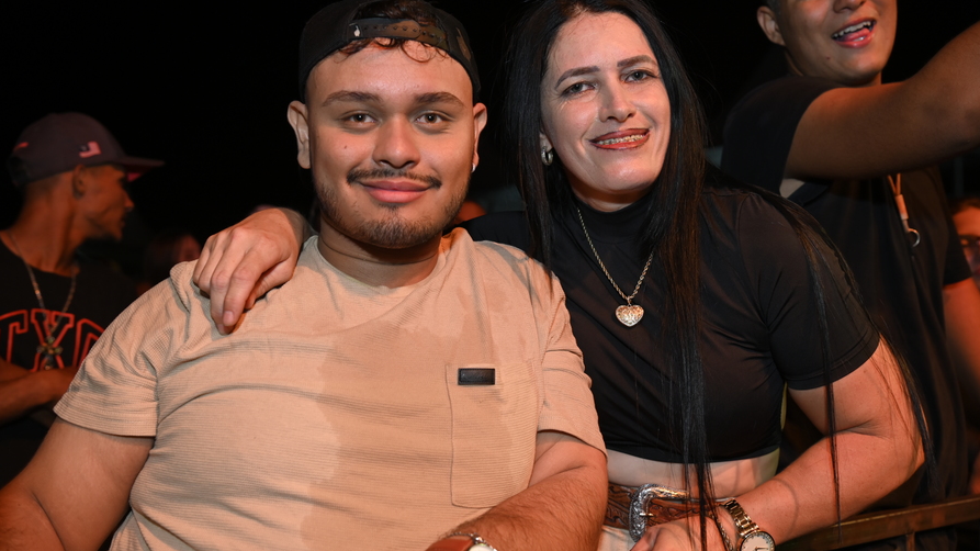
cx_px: 492
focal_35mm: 38
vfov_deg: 31.2
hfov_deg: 52.8
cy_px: 257
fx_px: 987
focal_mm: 36
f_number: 4
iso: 560
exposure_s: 1/60
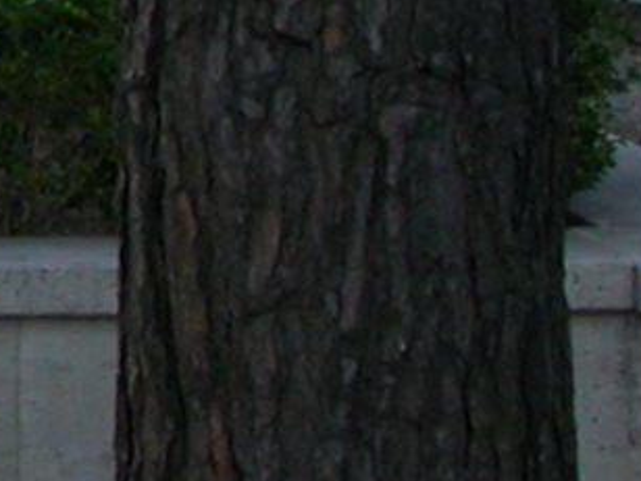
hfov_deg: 6.6
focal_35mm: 280
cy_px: -727
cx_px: -1130
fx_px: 5185
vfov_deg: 5.1
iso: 100
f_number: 4.7
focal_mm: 7.85
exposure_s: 1/128
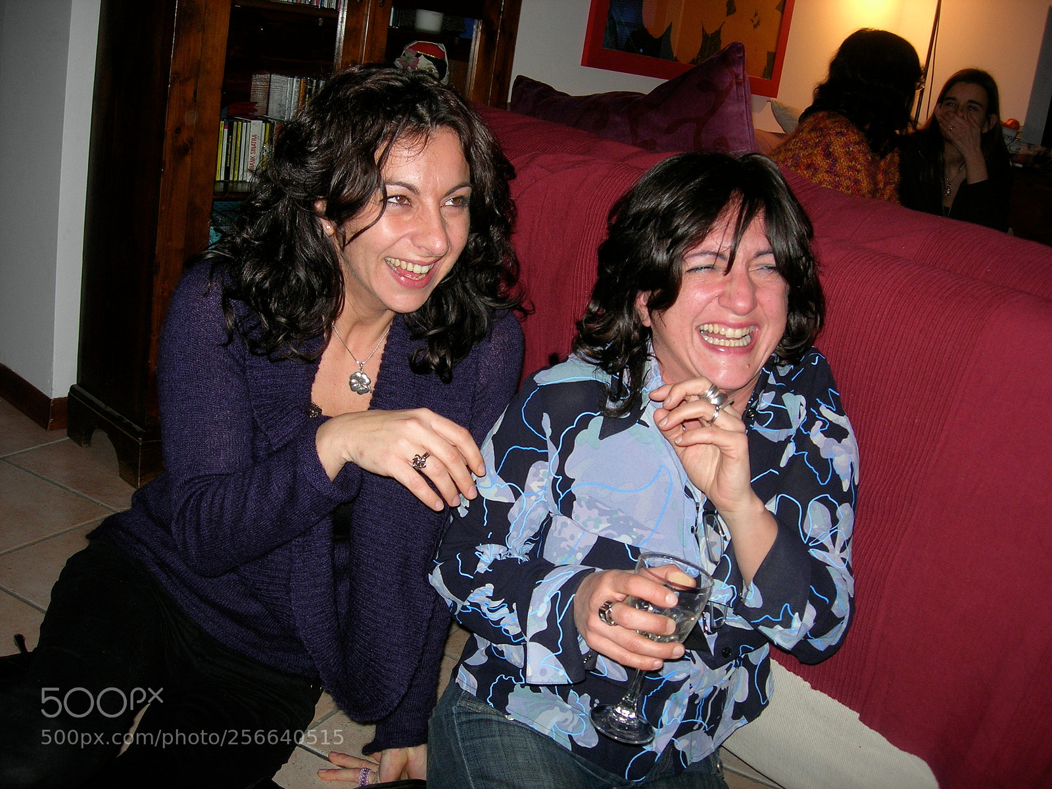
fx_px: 1155
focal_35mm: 38
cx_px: 526
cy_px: 394
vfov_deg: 37.7
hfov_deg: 49.0
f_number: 2.8
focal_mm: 7.8
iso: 64
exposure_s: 1/60.1
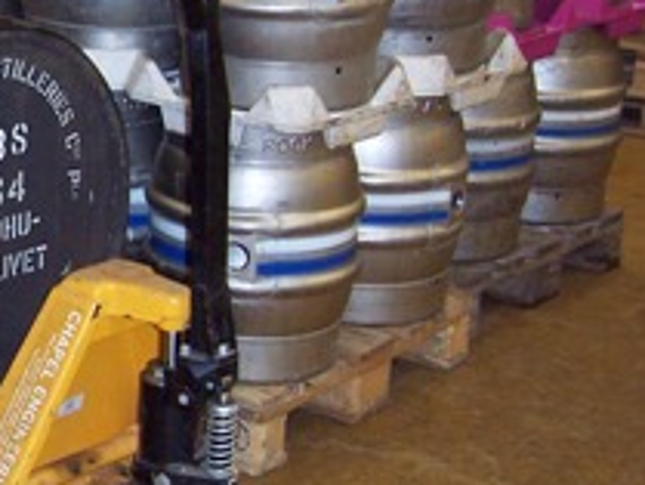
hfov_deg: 18.6
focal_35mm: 99
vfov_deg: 14.9
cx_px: -167
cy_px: 151
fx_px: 1846
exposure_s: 1/60
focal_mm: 6
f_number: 3
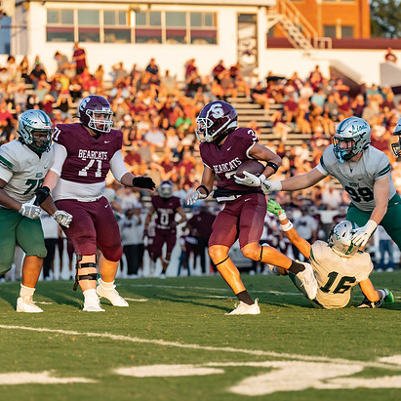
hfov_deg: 10.1
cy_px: 207
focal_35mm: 173
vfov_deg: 10.1
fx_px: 2267
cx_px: 237
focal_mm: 127
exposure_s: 1/1600
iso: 400
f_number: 2.8
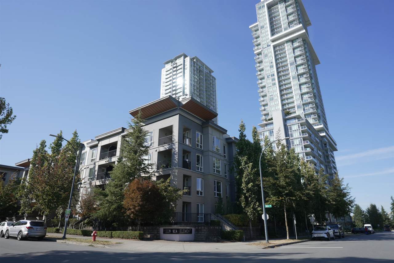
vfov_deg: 55.2
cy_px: 132
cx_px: 197
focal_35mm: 23
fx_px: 252
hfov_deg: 76.1
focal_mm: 23
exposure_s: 1/200
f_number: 7.1
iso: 100
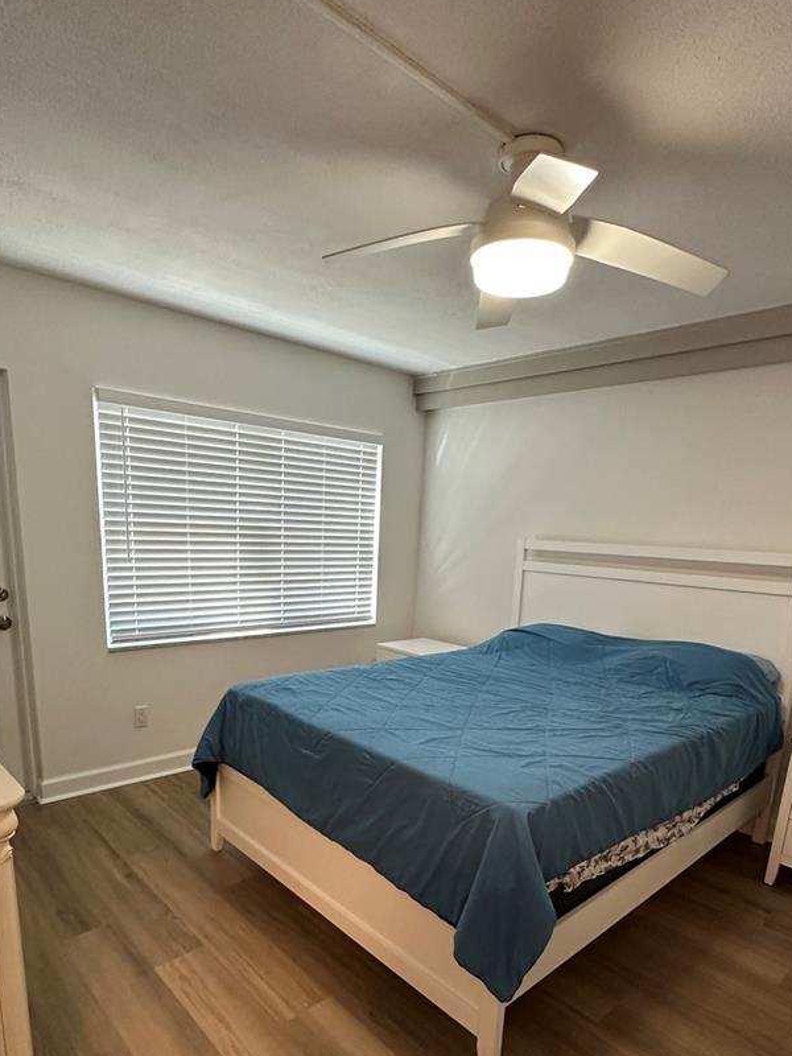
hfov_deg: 63.4
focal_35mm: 21
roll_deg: -4.2
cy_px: 669
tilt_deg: -11.9
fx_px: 641
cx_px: 388
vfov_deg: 77.4
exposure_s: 1/60
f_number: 2.2
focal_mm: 2.22
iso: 250
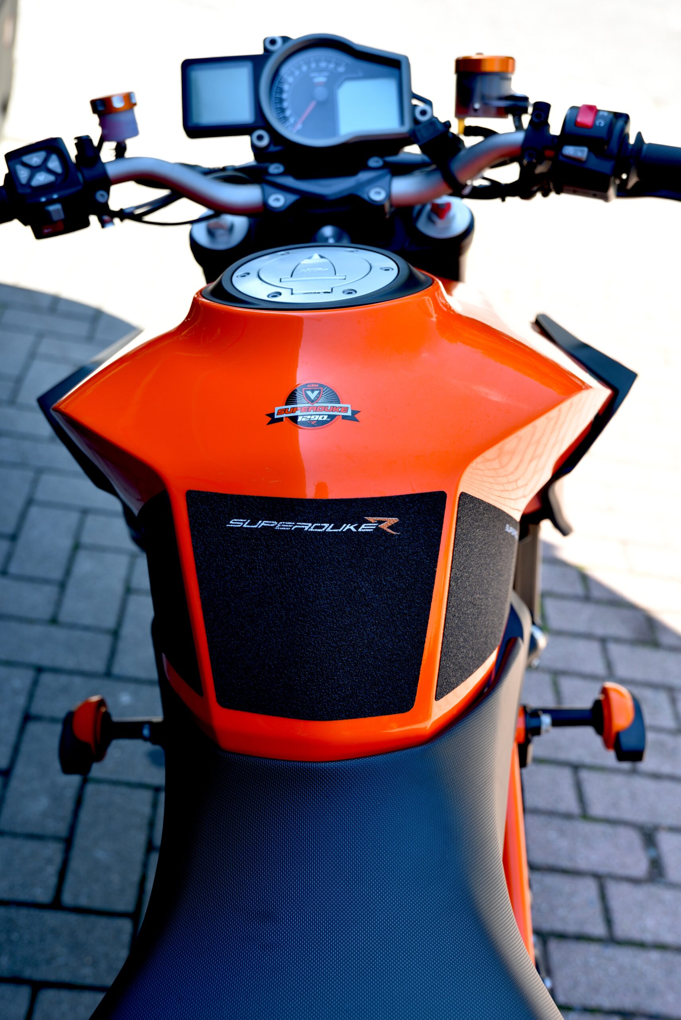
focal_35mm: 44
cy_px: 510
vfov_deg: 44.5
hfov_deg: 30.5
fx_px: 1247
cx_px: 340
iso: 100
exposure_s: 1/80
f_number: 4.5
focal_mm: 44
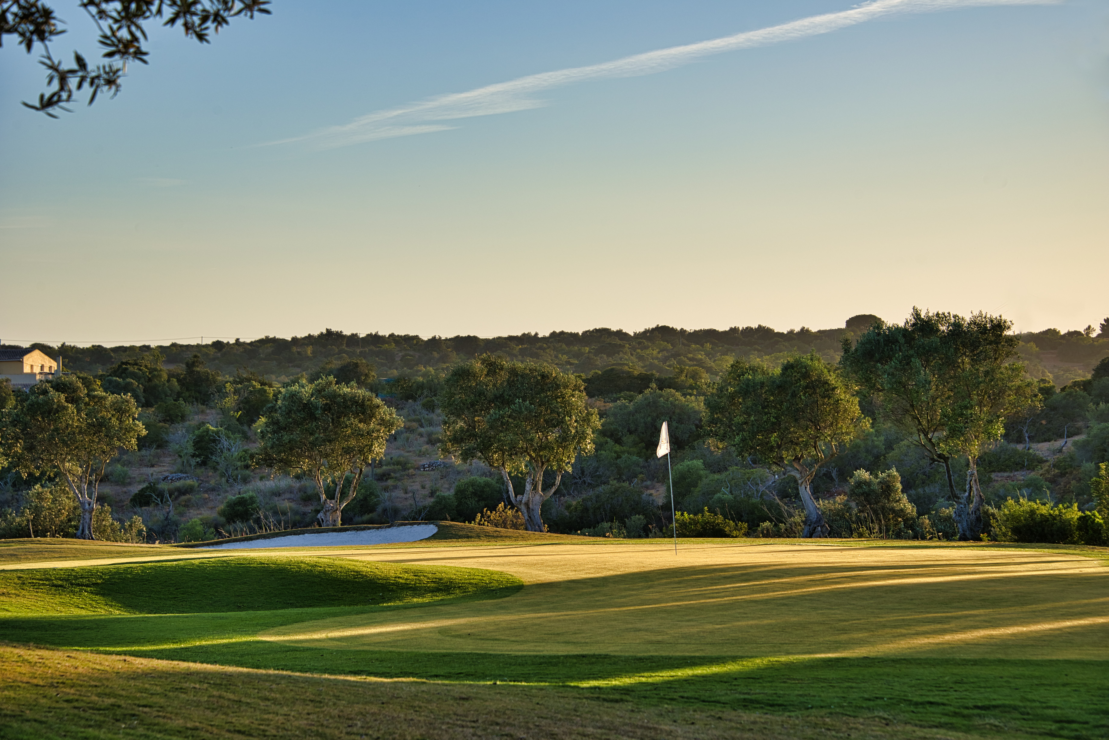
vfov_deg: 14.0
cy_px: 370
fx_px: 3020
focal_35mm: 98
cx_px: 554
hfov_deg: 20.8
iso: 100
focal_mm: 98
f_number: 8
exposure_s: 1/250
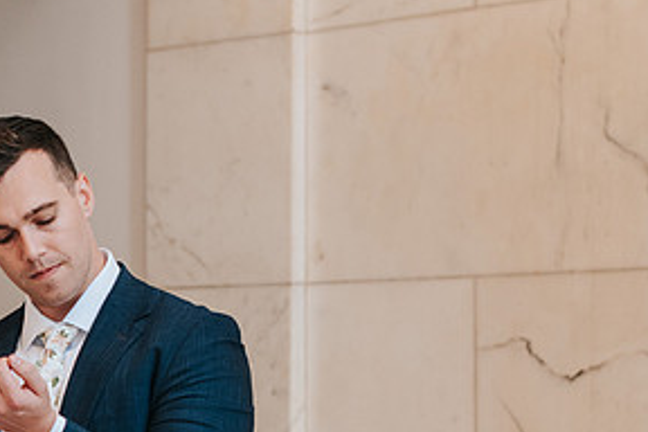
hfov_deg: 13.5
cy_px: 417
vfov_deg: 9.0
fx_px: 2718
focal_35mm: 151
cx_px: 65
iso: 800
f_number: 2.8
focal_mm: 50
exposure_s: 1/250
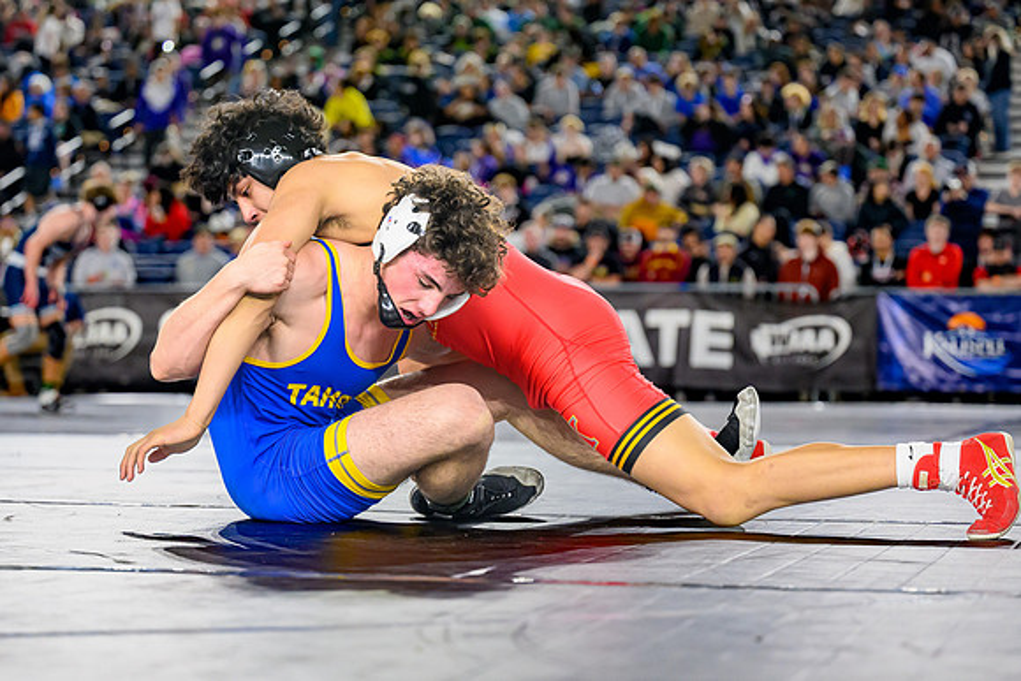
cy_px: 391
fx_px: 2845
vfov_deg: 13.7
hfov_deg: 20.3
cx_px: 452
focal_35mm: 100
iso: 2000
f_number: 2.8
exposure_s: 1/800
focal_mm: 70
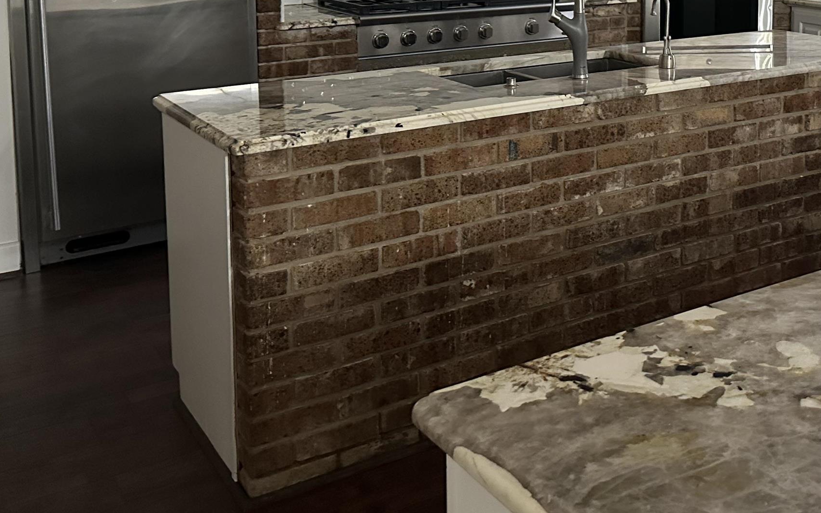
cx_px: 633
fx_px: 1029
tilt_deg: -2.9
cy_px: -4
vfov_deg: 26.5
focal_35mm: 46
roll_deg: -0.1
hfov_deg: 41.9
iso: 800
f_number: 1.78
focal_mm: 6.86
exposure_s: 1/60
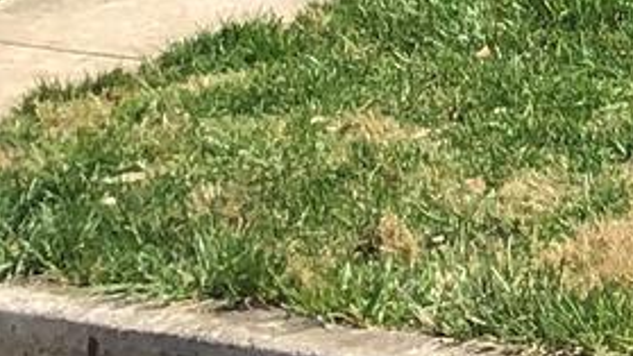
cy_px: -1163
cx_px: 1593
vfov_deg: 4.8
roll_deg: -0.1
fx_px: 3760
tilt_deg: +5.1
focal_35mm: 224
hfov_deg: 8.6
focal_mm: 4
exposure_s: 1/1779
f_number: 1.8
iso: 20
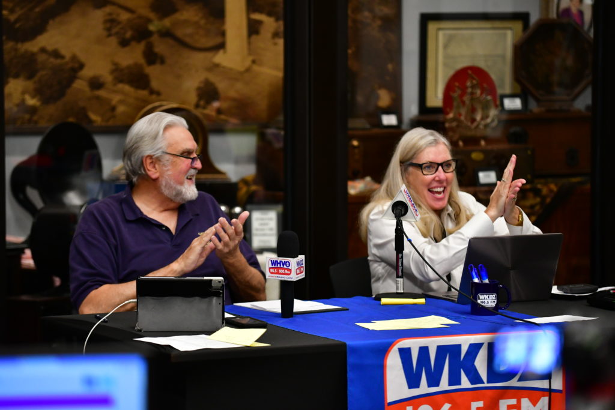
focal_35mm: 150
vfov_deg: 9.2
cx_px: 308
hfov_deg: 13.7
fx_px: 2563
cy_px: 205
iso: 1600
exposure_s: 1/1000
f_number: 1.8
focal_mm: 100
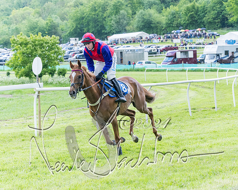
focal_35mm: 115
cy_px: 92
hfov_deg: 16.7
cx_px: 133
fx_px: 812
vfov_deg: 13.4
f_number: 4
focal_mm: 71
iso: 800
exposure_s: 1/1600
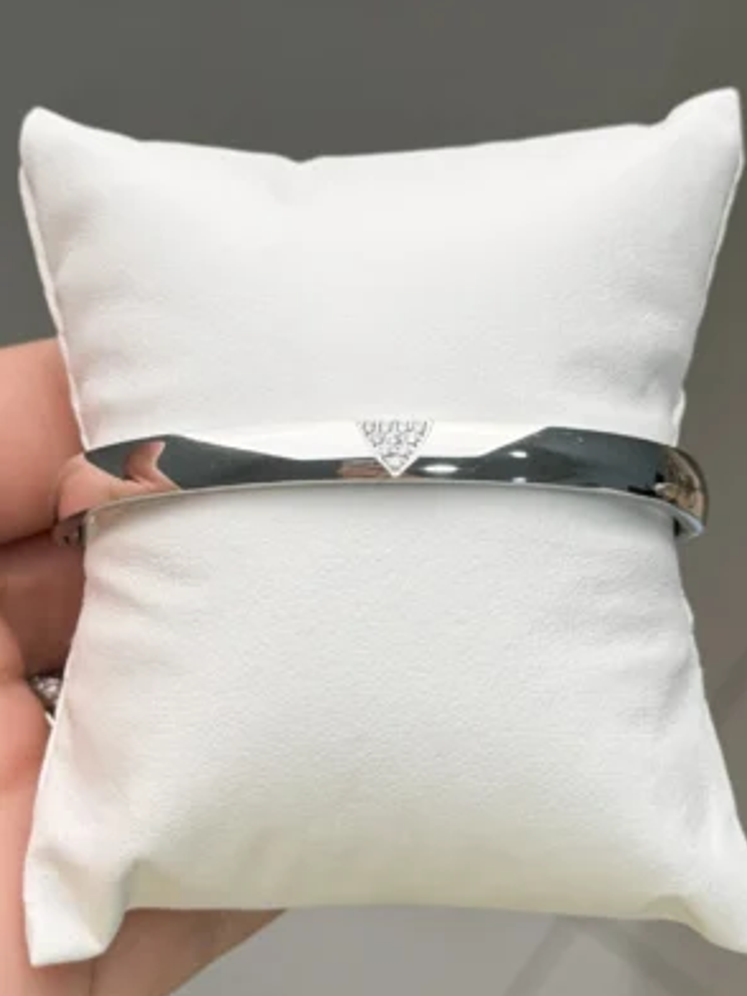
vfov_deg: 38.9
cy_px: 495
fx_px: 1410
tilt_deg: -77.3
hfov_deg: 29.7
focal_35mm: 49
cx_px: 379
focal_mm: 6.76
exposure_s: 1/786
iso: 64
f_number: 1.78
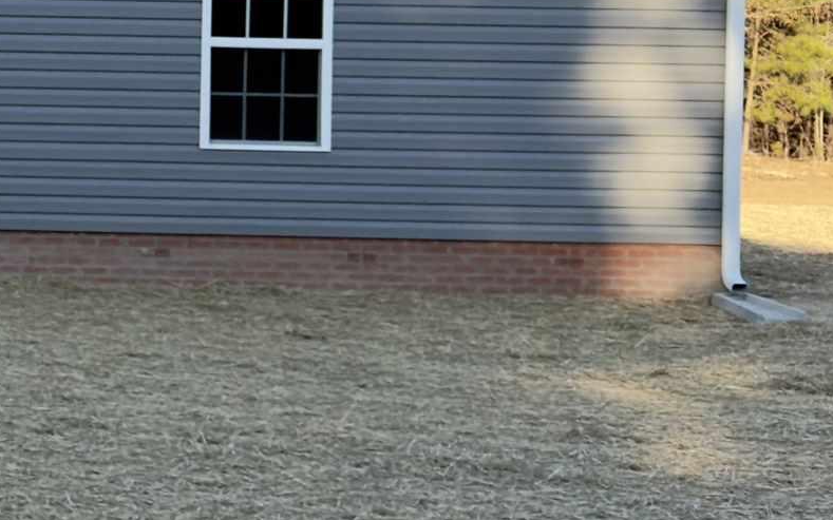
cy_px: 70
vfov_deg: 9.9
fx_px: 2996
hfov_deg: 14.2
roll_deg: -0.8
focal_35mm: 132
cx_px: -616
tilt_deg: +1.1
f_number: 1.78
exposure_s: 1/1818
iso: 64
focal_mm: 6.76
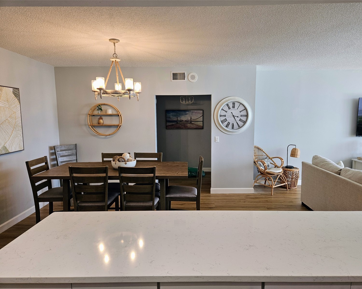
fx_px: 257
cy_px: 145
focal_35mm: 24
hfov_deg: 70.3
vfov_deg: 58.8
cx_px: 189
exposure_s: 1/120
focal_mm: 5.4
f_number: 1.8
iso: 64
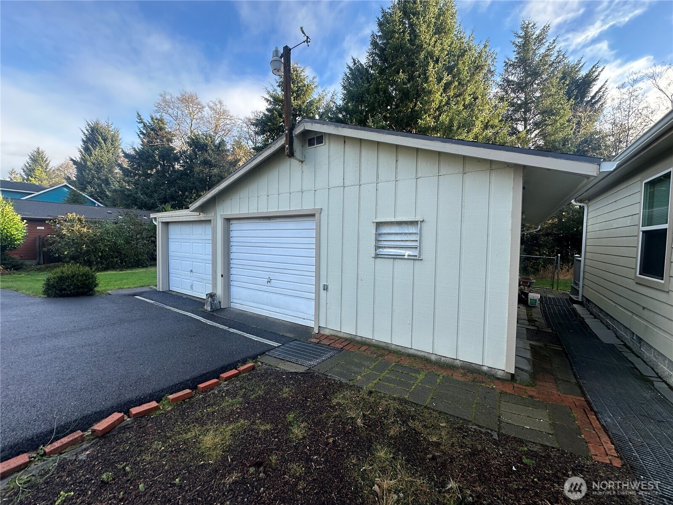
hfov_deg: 102.1
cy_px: 252
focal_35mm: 14
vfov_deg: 85.7
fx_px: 272
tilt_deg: -1.6
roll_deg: -1.3
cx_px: 336
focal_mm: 2.22
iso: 40
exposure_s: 1/335
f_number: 2.2
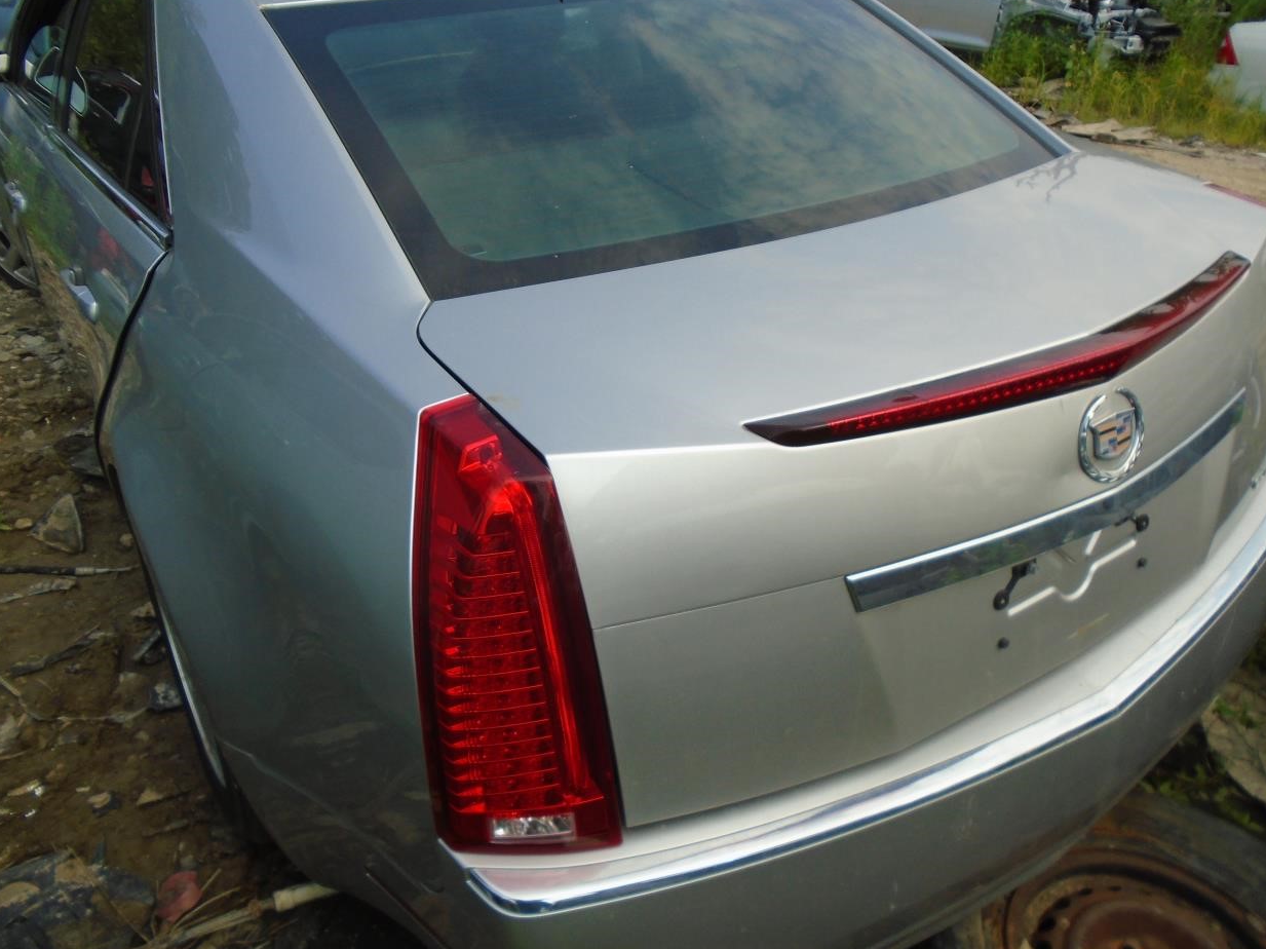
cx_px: 635
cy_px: 481
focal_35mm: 27
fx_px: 987
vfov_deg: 51.3
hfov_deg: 65.3
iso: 100
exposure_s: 1/800
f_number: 3.2
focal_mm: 4.6
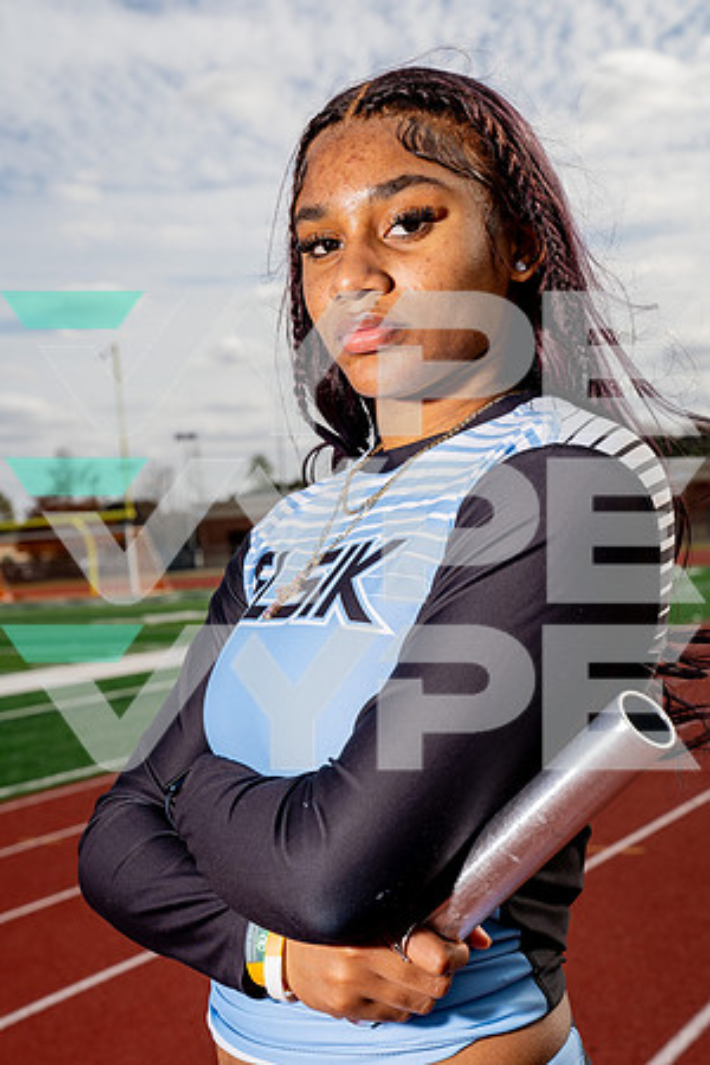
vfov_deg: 35.6
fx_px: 1657
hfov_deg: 24.2
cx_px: 355
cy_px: 532
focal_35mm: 56
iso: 160
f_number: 8
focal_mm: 56
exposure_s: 1/1250
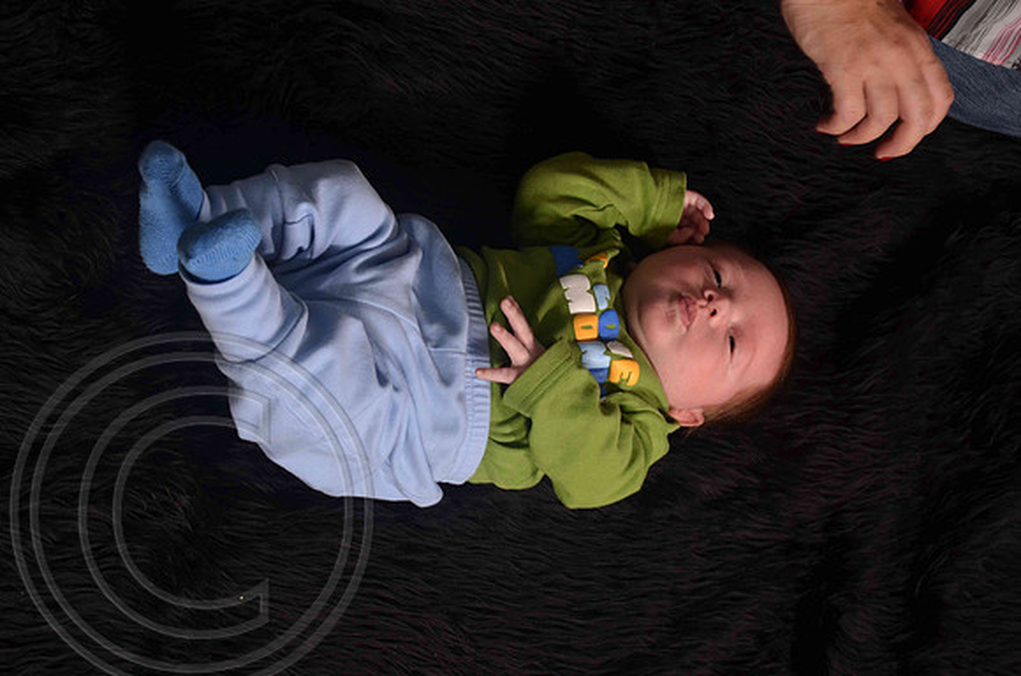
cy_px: 338
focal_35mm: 78
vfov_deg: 17.4
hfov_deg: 26.0
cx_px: 510
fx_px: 2207
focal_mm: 52
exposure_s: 1/60
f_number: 8
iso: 200
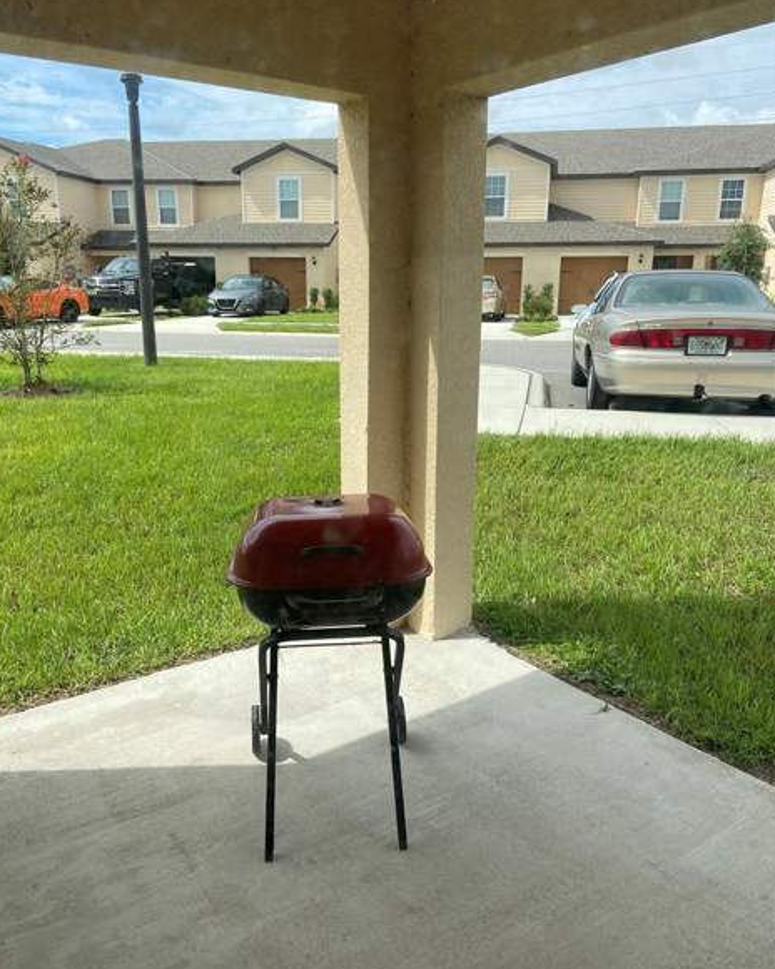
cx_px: 384
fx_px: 803
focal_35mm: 28
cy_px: 471
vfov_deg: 62.2
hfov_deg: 51.5
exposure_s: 1/1927
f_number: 1.8
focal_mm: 4.25
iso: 32
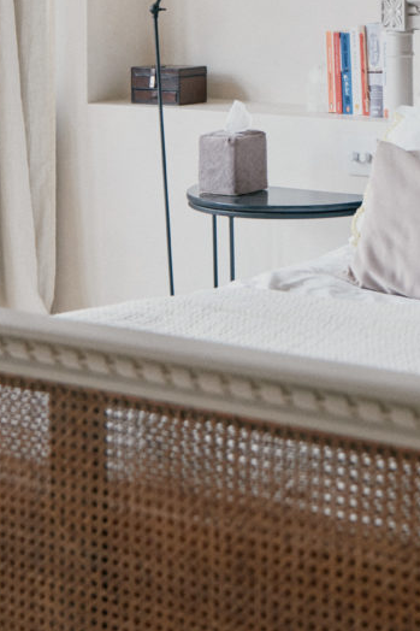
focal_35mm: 99
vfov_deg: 19.7
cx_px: 290
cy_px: -61
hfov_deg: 13.8
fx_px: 1734
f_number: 2.8
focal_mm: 30.2
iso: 400
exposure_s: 1/125
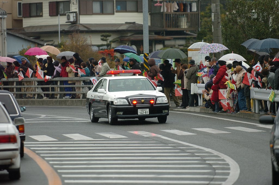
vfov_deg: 4.8
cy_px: 92
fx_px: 2204
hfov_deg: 7.2
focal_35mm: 285
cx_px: 140
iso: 220
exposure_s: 1/320
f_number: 2.8
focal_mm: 190
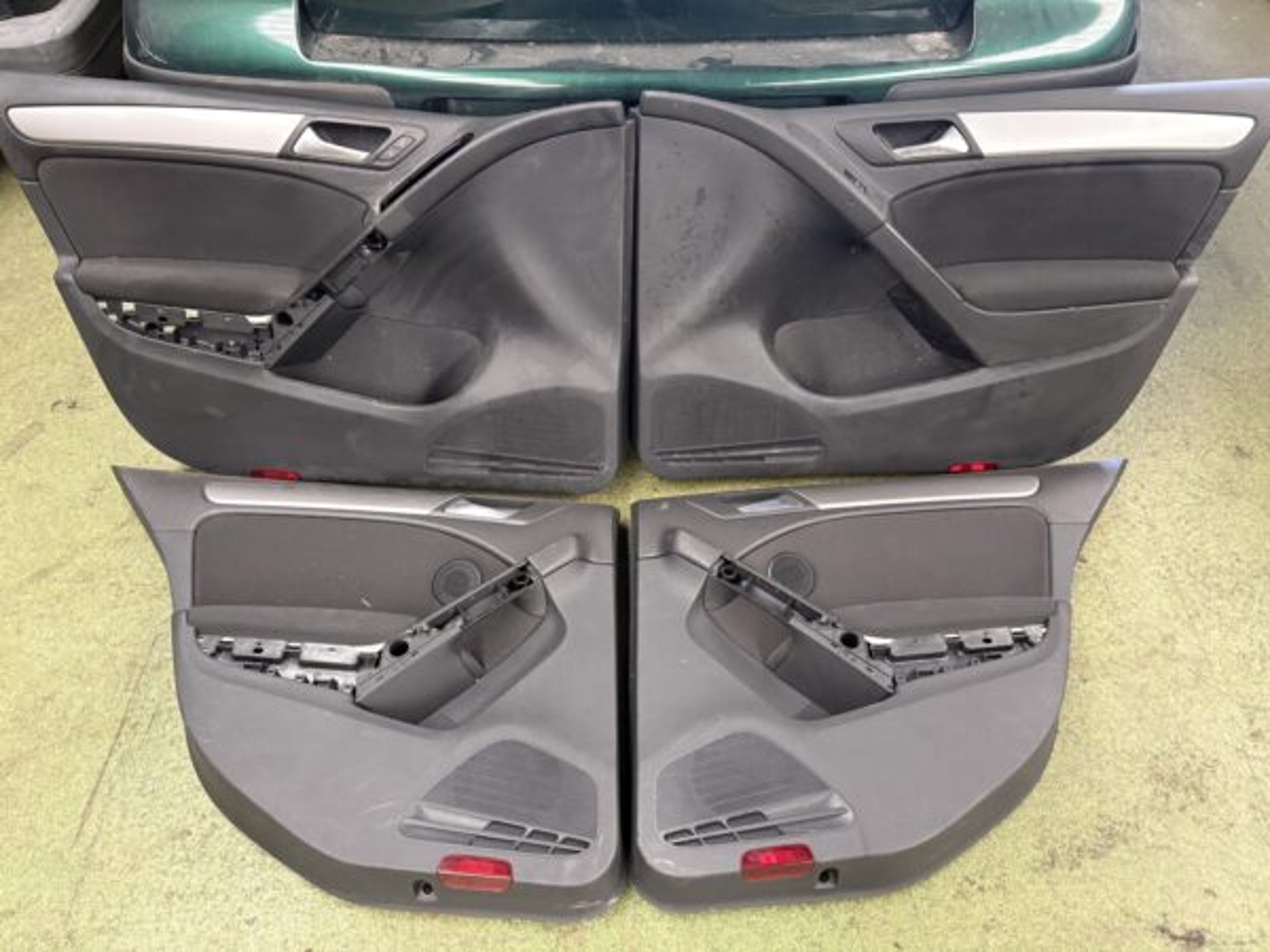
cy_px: 476
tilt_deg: -49.7
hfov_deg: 67.3
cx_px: 635
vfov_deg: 53.1
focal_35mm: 26
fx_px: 954
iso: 400
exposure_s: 1/60
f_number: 1.6
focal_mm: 5.96
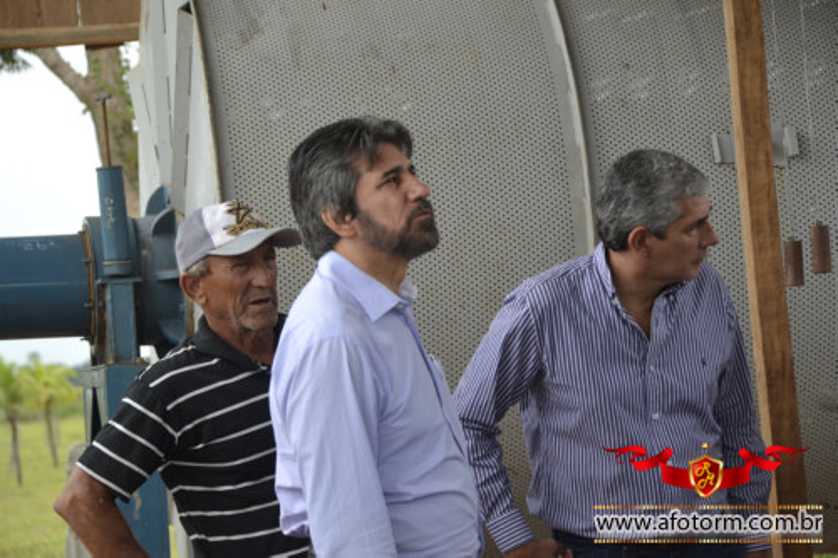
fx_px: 3141
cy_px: 279
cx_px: 419
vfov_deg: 10.2
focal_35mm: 135
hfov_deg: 15.2
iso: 400
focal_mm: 90
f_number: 5.6
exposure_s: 1/400
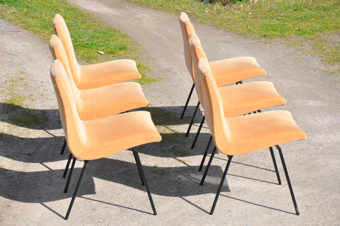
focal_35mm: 105
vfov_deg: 13.0
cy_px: 113
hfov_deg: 19.5
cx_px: 170
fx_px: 990
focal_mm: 70
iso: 320
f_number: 10
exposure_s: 1/400
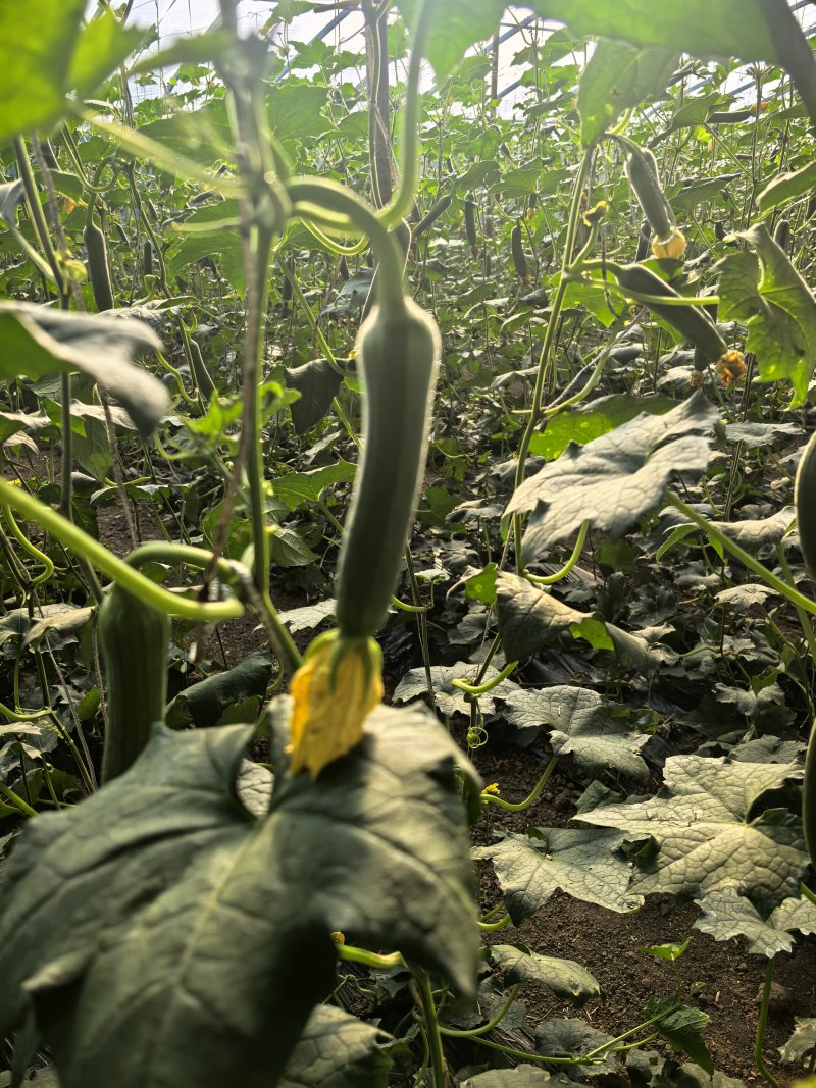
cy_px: 544
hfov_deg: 51.3
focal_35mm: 27
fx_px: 849
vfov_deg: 65.3
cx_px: 408
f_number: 2
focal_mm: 6.98
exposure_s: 1/554
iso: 50
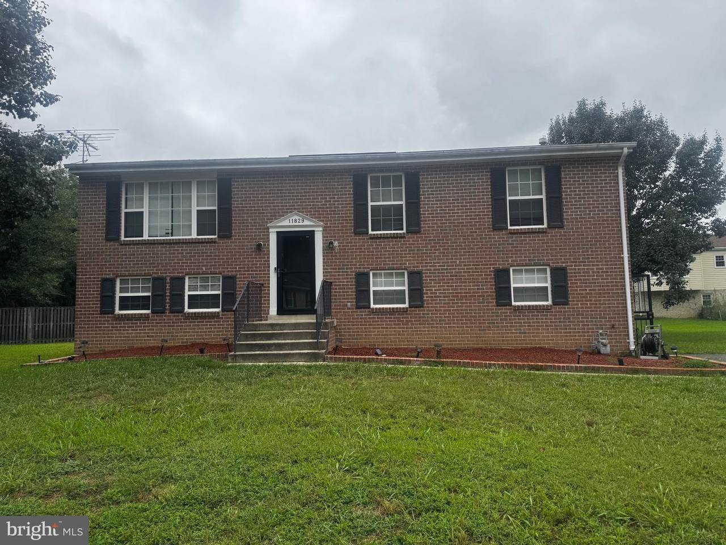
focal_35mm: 24
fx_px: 503
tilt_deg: +4.5
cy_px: 272
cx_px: 363
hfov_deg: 71.6
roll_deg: +0.5
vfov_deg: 56.8
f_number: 1.78
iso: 80
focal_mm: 6.76
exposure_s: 1/925
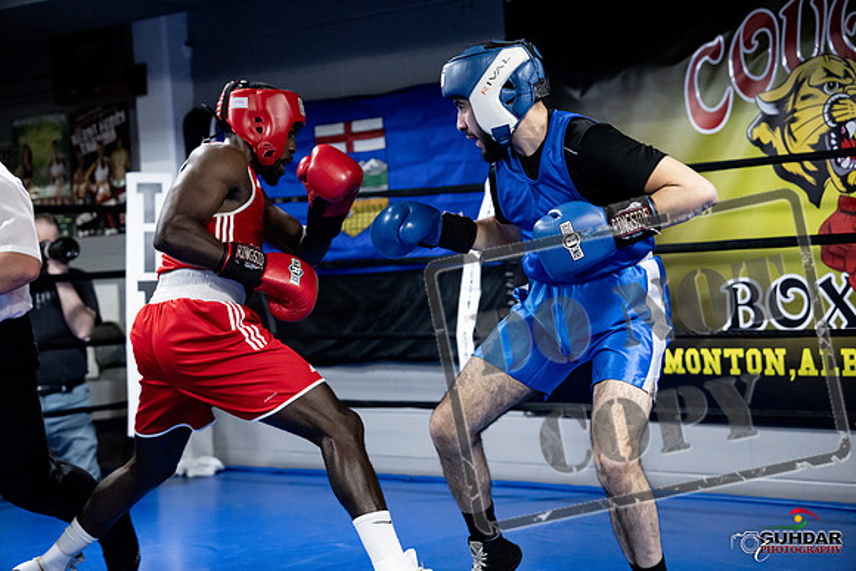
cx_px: 428
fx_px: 1665
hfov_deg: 28.8
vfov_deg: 19.5
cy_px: 286
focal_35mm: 70
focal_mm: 70
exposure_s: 1/1000
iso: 8000
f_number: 2.8
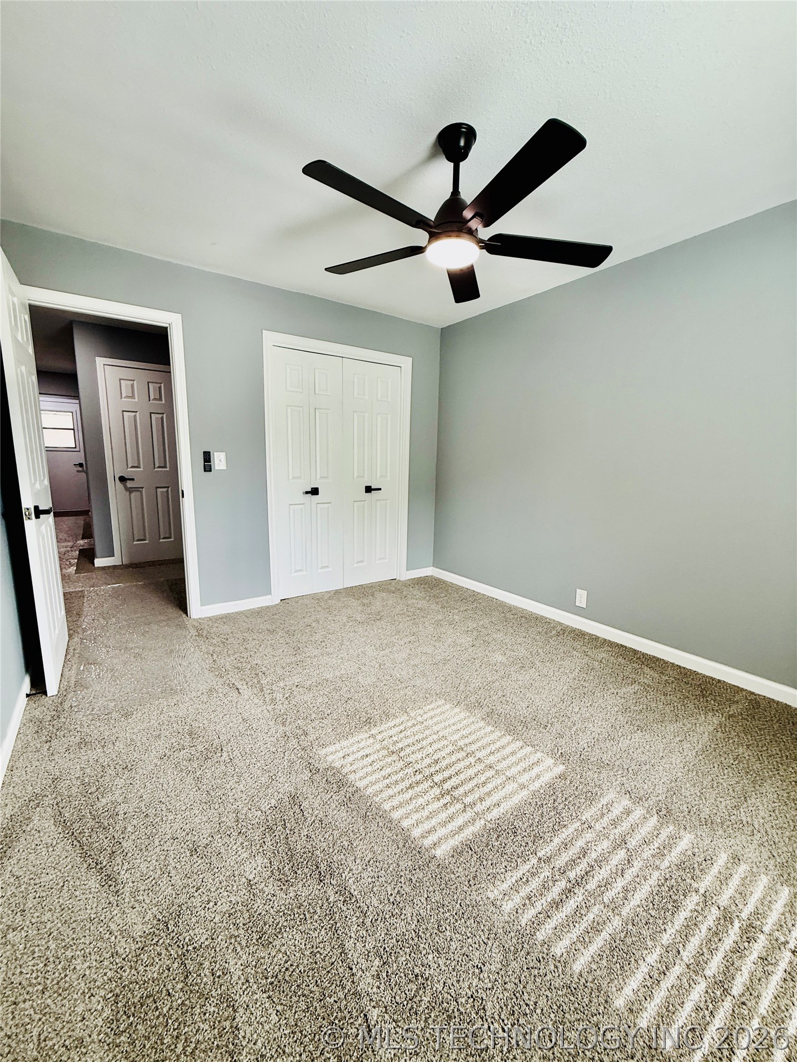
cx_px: 398
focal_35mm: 14
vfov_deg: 102.1
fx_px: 430
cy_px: 531
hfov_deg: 85.7
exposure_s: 1/99
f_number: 2.2
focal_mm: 2.22
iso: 100
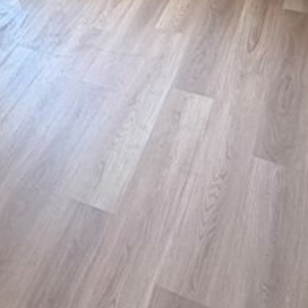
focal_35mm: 65
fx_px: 654
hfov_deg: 24.8
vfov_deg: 23.6
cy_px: -85
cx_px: -22
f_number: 2.2
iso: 320
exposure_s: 1/95
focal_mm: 2.22
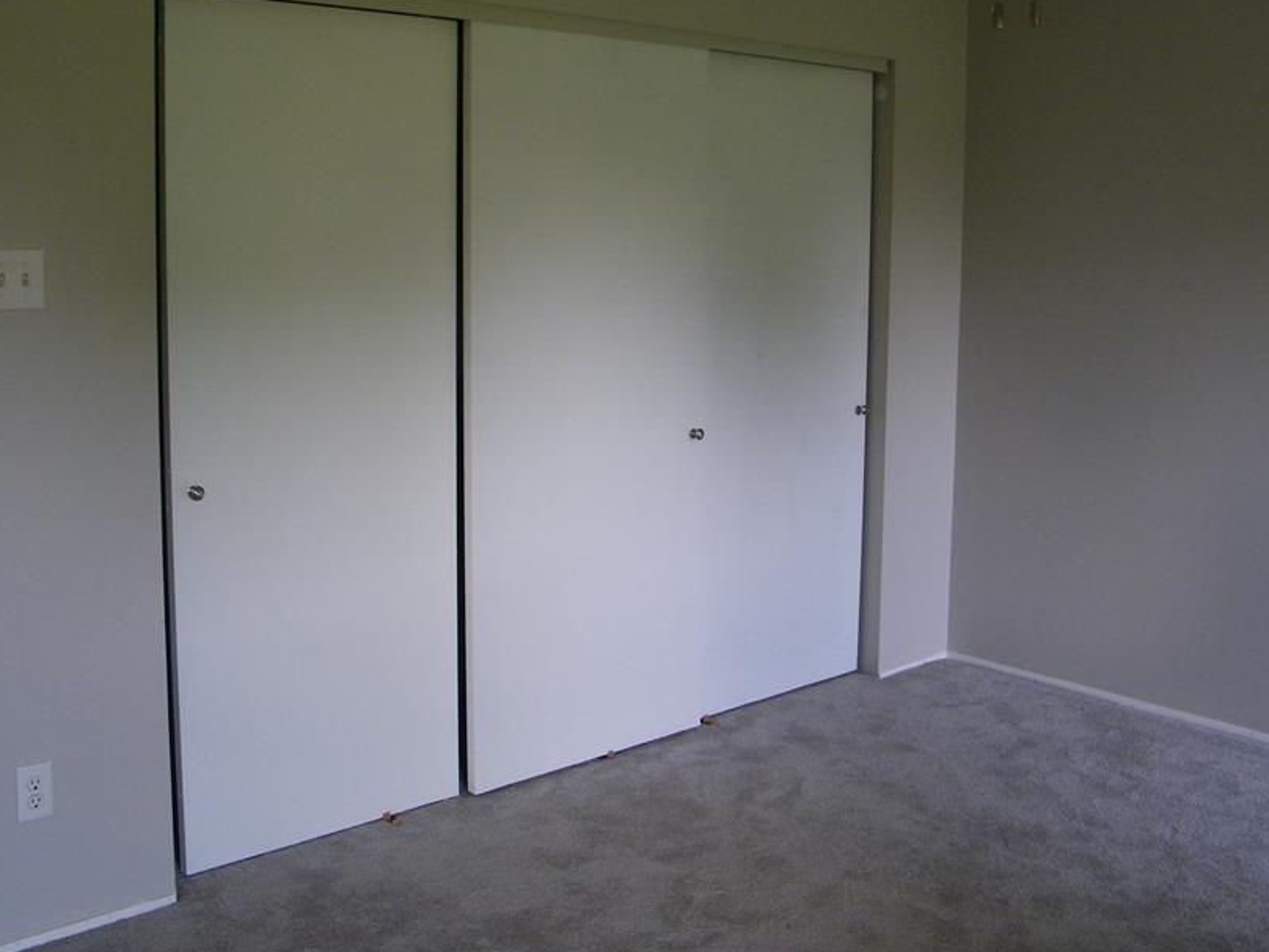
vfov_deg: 37.7
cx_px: 594
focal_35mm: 38
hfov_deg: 48.9
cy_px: 418
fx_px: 1393
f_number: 3.5
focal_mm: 5.3
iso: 100
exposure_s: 1/30
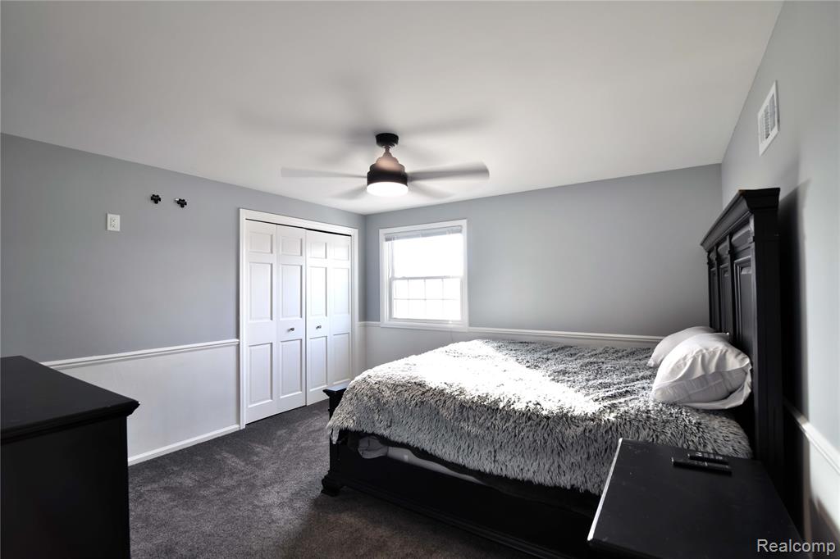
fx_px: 373
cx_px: 420
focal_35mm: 16
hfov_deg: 96.8
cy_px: 280
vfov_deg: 73.7
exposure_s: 1/25
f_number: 5.6
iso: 400
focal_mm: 16
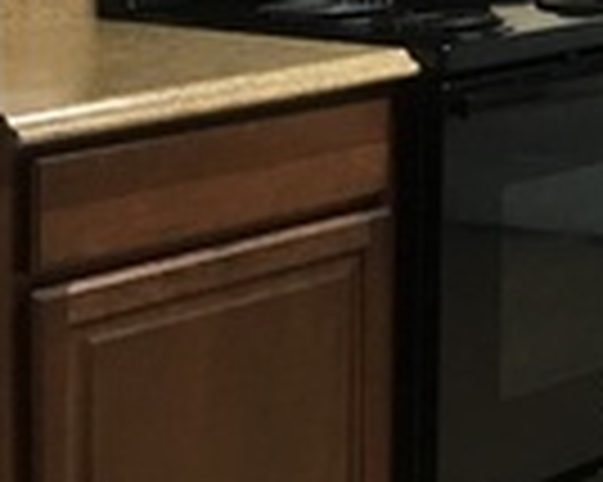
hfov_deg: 12.4
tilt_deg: -2.2
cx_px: 1123
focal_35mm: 141
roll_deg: -0.9
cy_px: -167
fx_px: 2515
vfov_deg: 10.7
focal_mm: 4.15
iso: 80
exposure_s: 1/15
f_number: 2.2
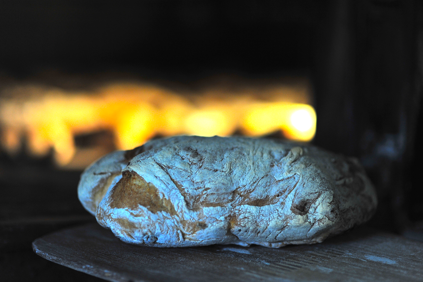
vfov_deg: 16.1
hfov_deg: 23.9
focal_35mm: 85
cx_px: 212
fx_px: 998
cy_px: 141
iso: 1250
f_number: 1.4
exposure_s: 1/200
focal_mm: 85
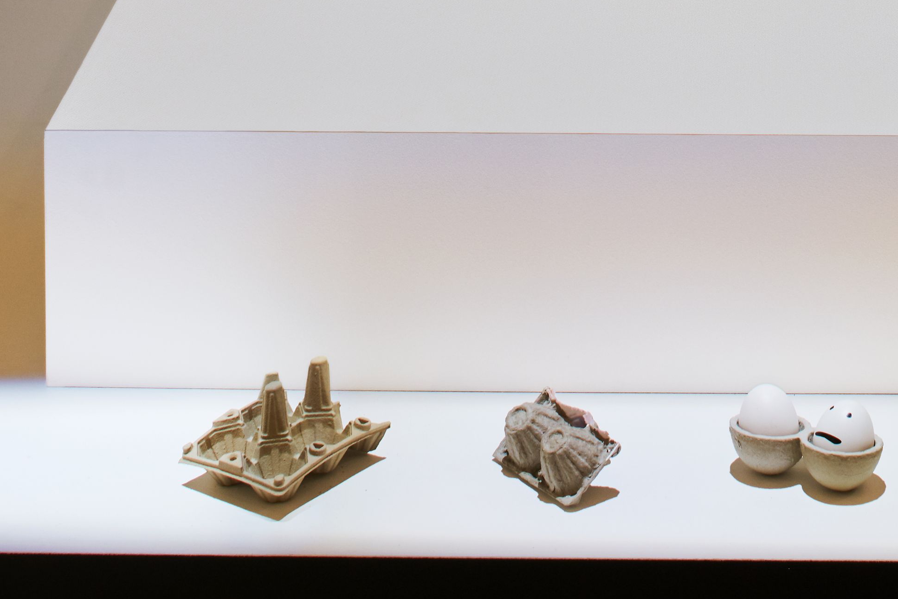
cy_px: 54
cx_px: 703
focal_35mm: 136
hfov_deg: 15.0
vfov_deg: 10.0
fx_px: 3392
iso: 200
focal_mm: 45
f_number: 11
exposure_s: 1
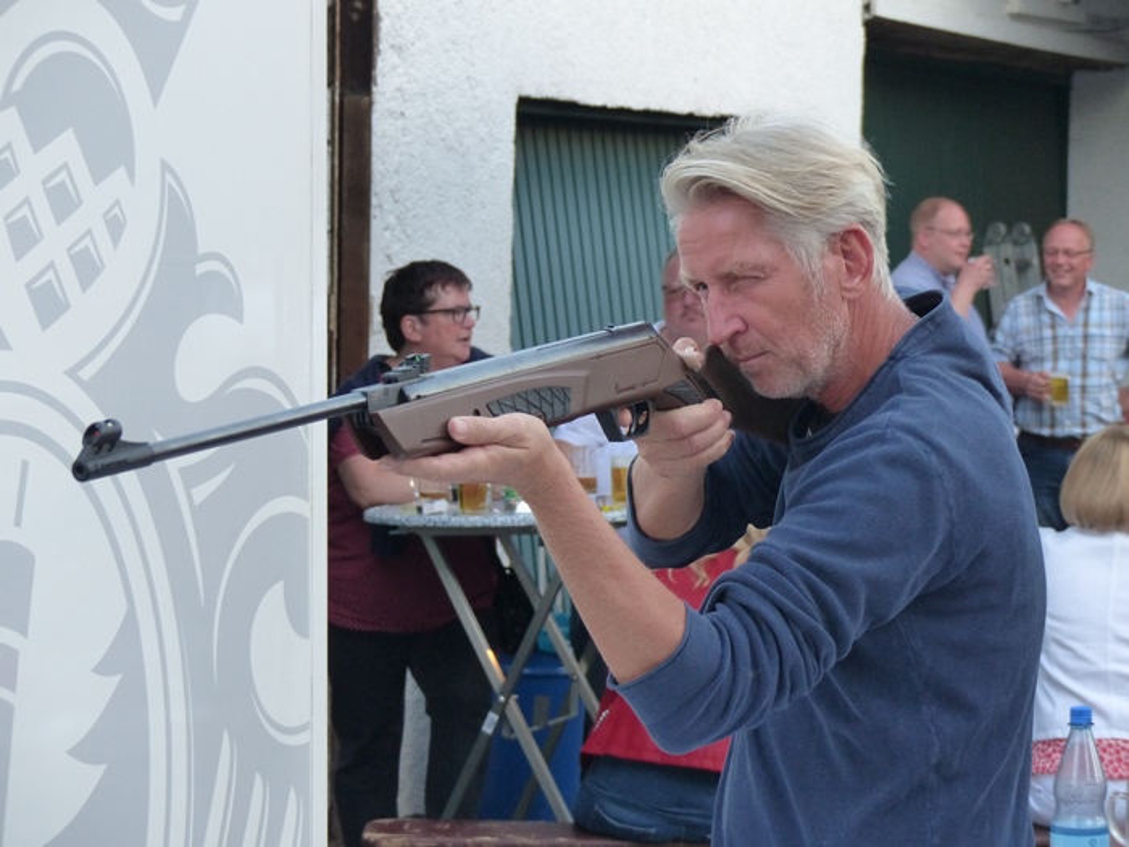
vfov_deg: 13.0
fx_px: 3718
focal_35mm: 114
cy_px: 424
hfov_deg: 17.3
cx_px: 564
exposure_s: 1/50
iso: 400
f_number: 2.8
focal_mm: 20.5
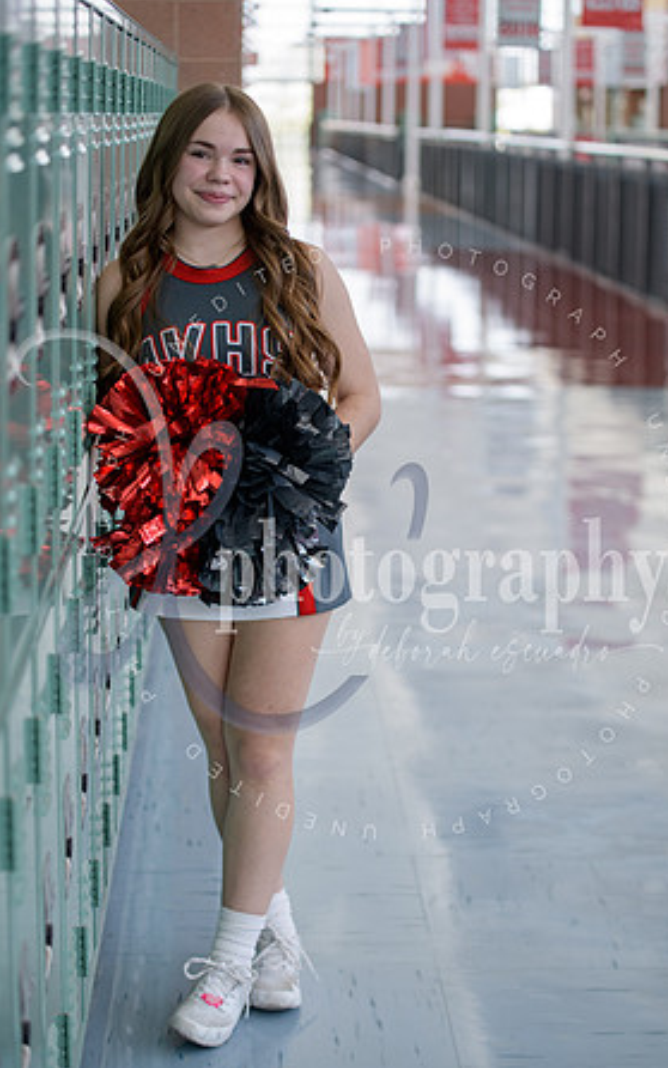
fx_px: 2096
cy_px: 532
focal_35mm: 72
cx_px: 352
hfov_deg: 18.1
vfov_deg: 28.6
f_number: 2.8
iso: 250
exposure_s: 1/125
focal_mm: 70
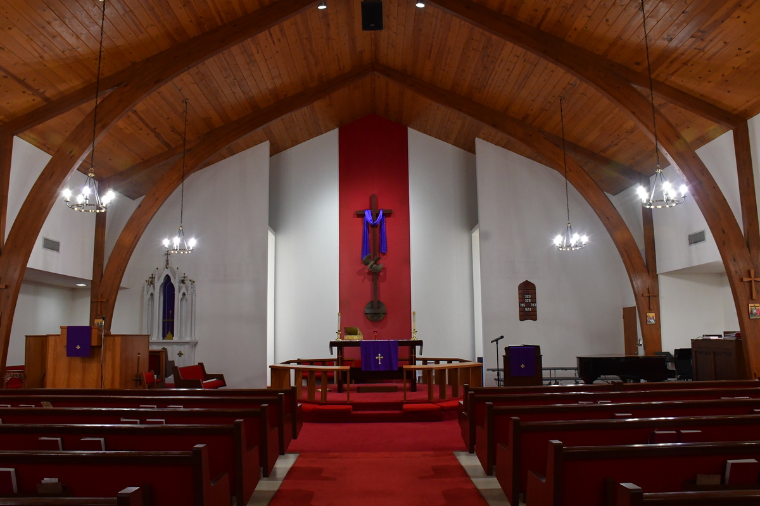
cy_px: 253
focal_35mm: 27
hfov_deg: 67.4
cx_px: 380
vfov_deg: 47.9
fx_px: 570
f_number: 8
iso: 3200
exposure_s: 1/50
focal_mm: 18
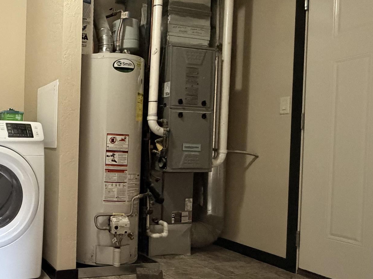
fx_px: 377
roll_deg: -2.1
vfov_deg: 40.7
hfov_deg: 47.0
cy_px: 153
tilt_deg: -1.3
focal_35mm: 35
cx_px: 32
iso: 800
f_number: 2.2
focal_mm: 2.22
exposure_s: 1/60
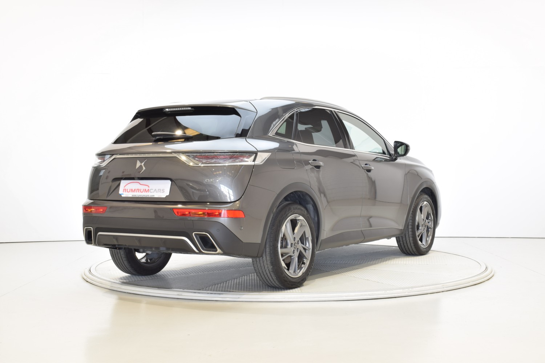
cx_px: 272
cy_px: 182
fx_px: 772
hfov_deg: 38.9
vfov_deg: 26.5
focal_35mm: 51
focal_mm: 34
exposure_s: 1/1.3
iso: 100
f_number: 14
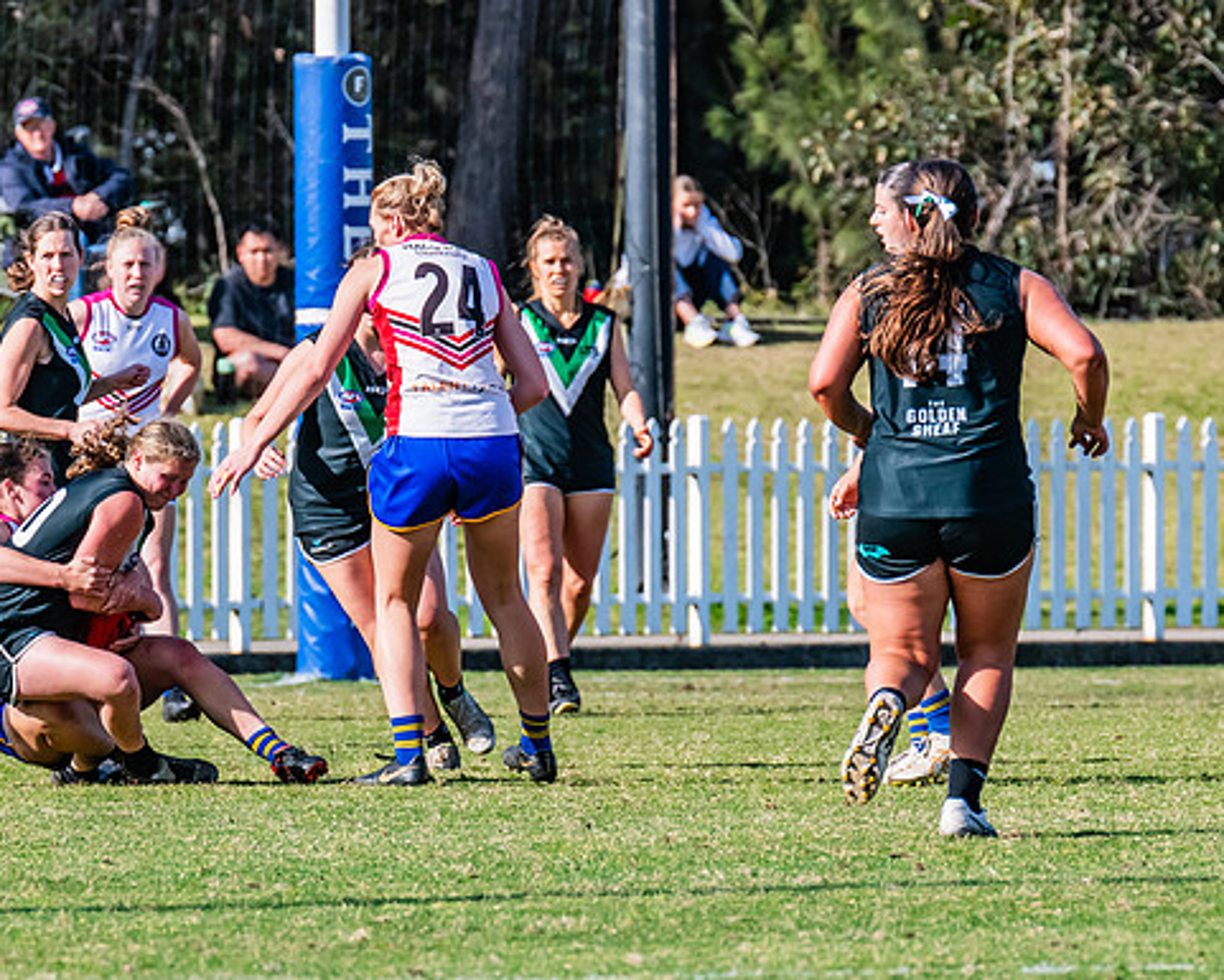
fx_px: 26957
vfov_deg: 2.1
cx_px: 170
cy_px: 544
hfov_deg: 2.6
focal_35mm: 744
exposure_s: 1/1600
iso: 800
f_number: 9
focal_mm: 380
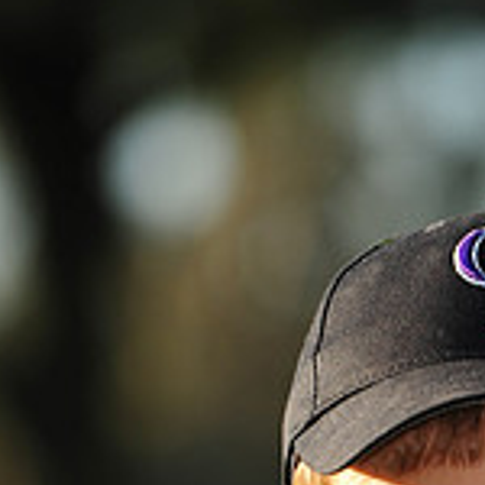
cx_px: 456
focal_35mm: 576
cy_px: 841
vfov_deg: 3.0
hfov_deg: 3.0
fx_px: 9130
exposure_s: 1/640
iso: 200
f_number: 4.5
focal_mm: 175
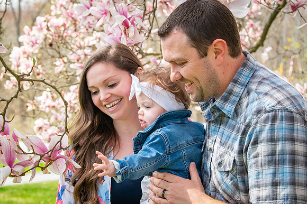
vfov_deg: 18.2
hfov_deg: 27.0
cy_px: 102
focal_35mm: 75
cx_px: 154
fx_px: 639
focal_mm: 75
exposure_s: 1/400
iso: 640
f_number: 8
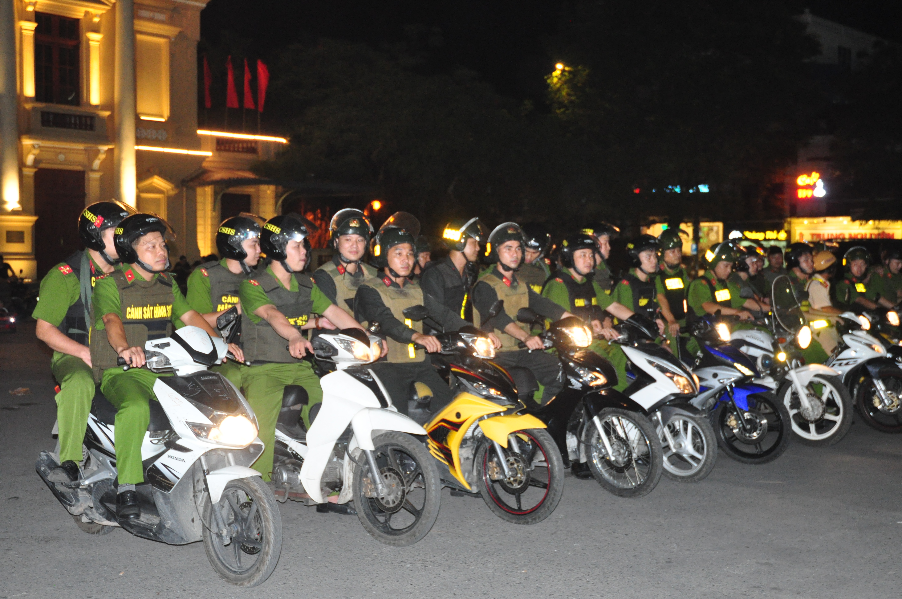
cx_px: 451
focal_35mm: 46
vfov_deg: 28.9
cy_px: 300
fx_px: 1164
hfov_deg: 42.4
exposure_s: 1/60
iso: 1600
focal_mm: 31
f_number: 4
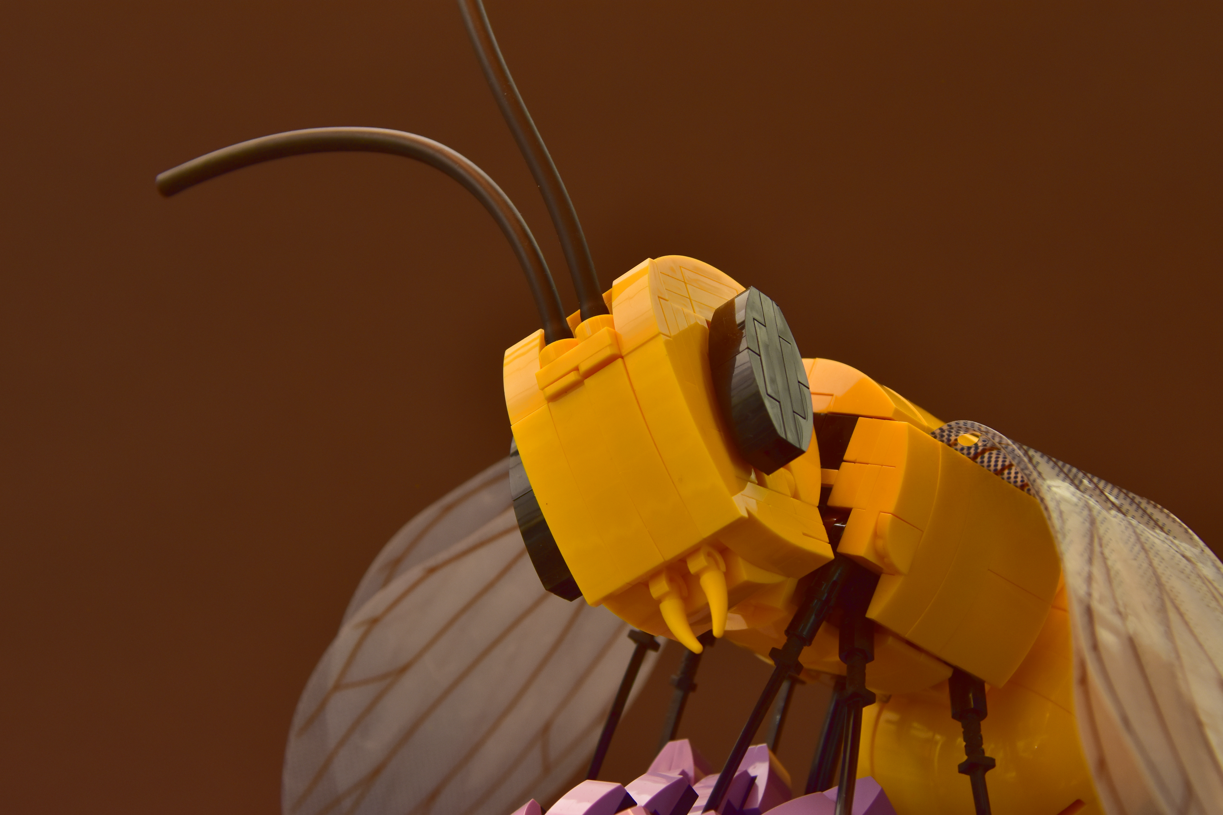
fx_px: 3669
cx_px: 612
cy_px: 408
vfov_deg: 12.7
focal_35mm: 108
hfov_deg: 18.9
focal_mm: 72
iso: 500
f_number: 6.3
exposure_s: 1.6
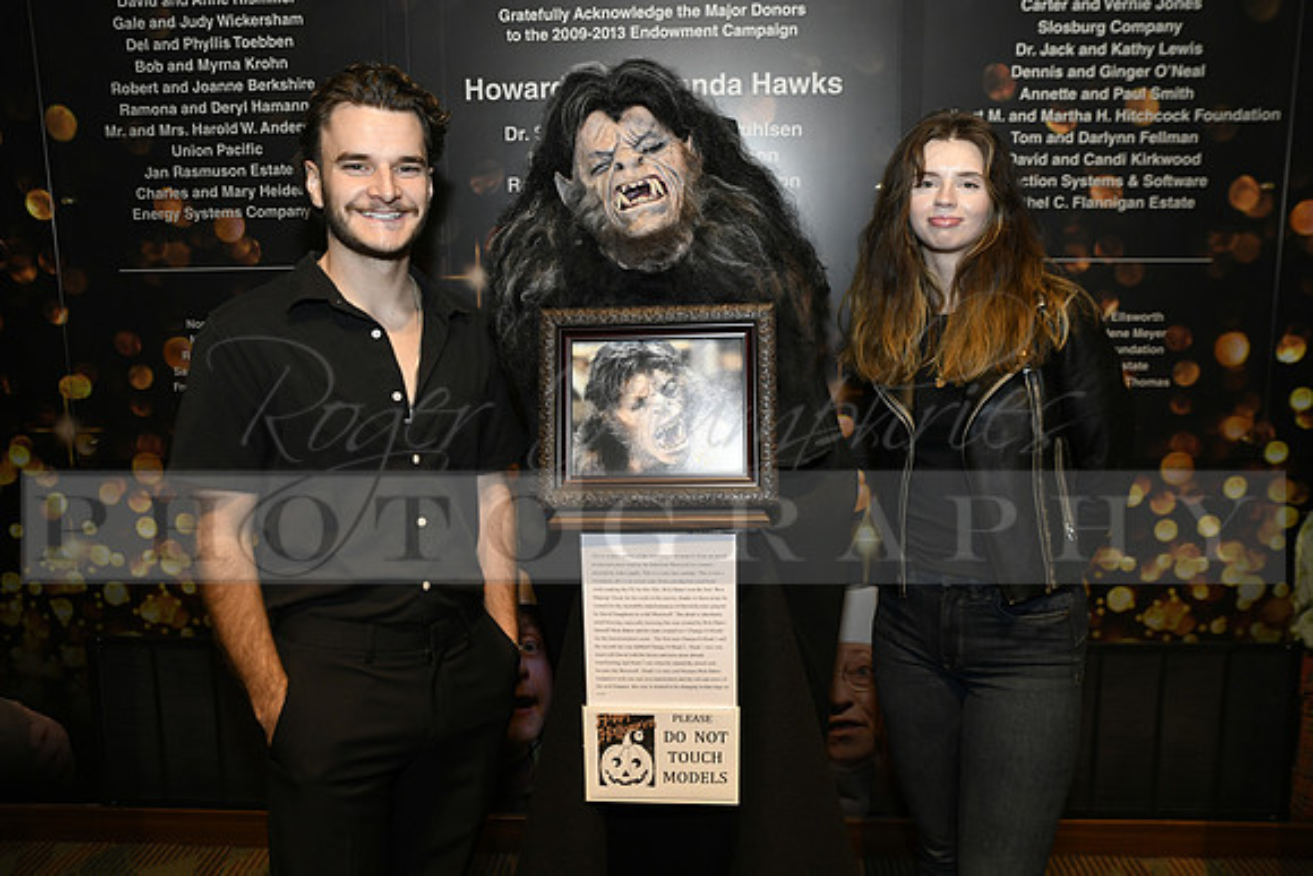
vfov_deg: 45.0
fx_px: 1058
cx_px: 656
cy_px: 438
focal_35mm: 29
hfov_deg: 63.6
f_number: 5.6
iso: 1600
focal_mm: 29
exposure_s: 1/60
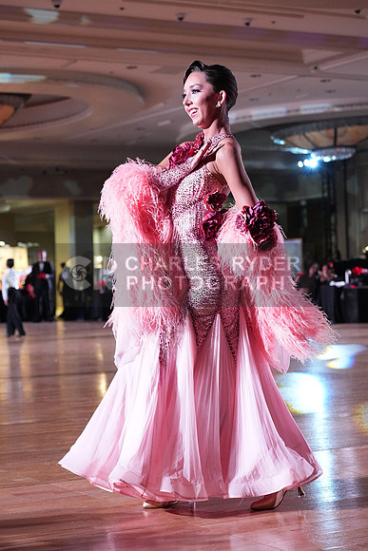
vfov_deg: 26.0
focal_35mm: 78
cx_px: 184
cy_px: 276
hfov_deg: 17.5
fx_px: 1195
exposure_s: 1/400
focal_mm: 78
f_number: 5
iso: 8000
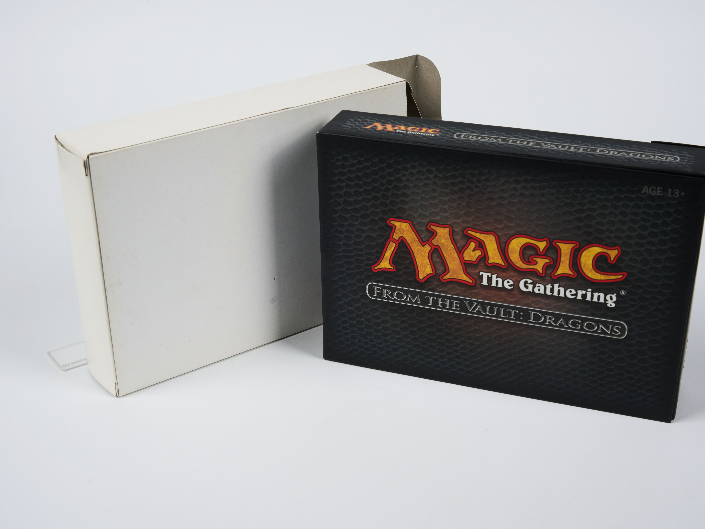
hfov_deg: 37.0
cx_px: 340
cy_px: 265
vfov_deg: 28.2
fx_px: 1052
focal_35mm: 52
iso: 800
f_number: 13
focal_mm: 47.6
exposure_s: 1/50
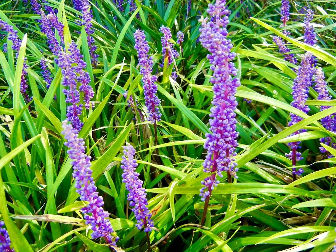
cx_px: 172
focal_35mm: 31
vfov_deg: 45.4
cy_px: 129
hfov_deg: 58.3
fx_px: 301
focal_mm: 5.4
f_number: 3.5
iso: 160
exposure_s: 1/97.3
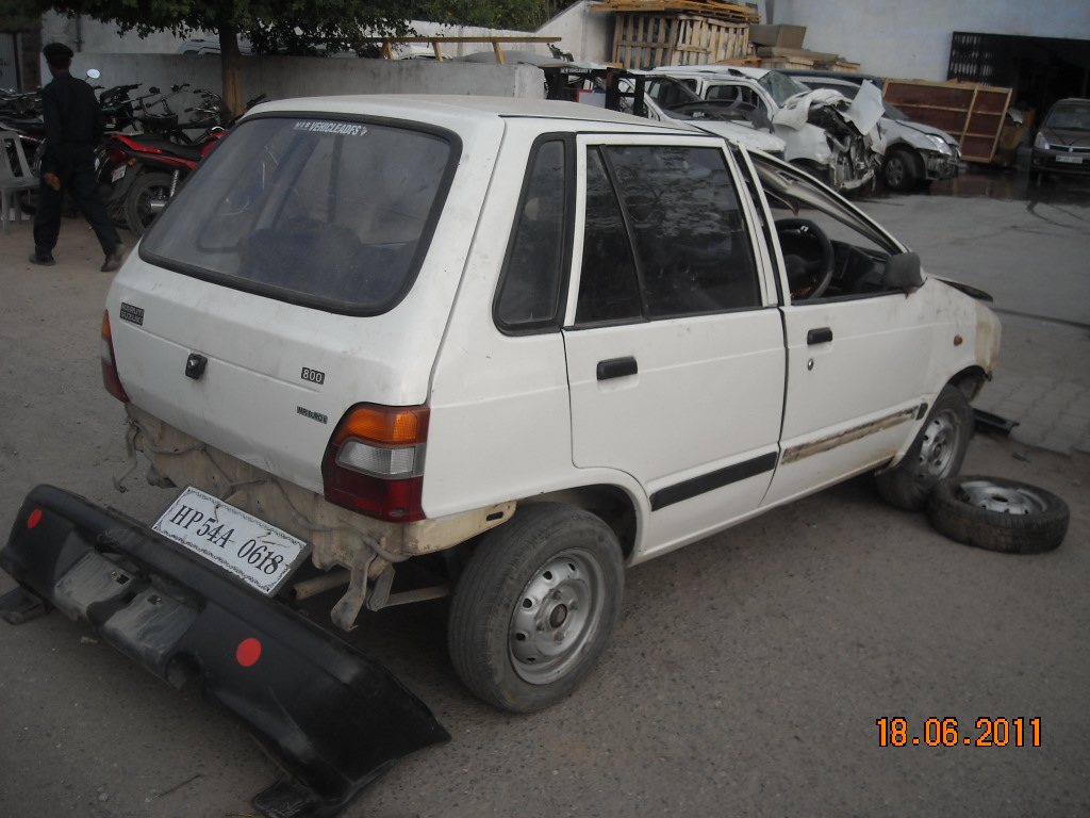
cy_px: 409
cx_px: 545
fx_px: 1102
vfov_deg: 40.7
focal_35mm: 35
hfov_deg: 52.6
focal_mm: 5.7
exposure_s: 1/135
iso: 64
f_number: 5.6
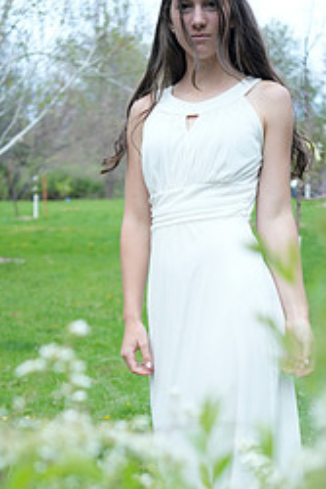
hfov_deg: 21.6
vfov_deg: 31.5
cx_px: 154
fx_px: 855
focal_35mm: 63
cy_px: 338
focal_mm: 35
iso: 400
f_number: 2.8
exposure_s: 1/400
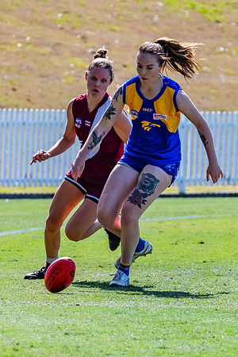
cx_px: 127
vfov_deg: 3.1
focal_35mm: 665
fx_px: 6591
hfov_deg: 2.1
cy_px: 145
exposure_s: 1/1600
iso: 800
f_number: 6.3
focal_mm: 250
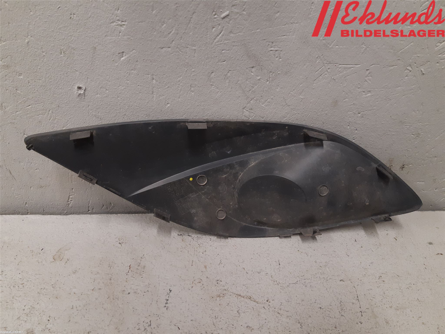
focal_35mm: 26
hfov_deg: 67.3
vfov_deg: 53.1
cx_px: 222
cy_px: 167
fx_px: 334
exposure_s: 1/50
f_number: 1.7
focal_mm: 3.93
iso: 160
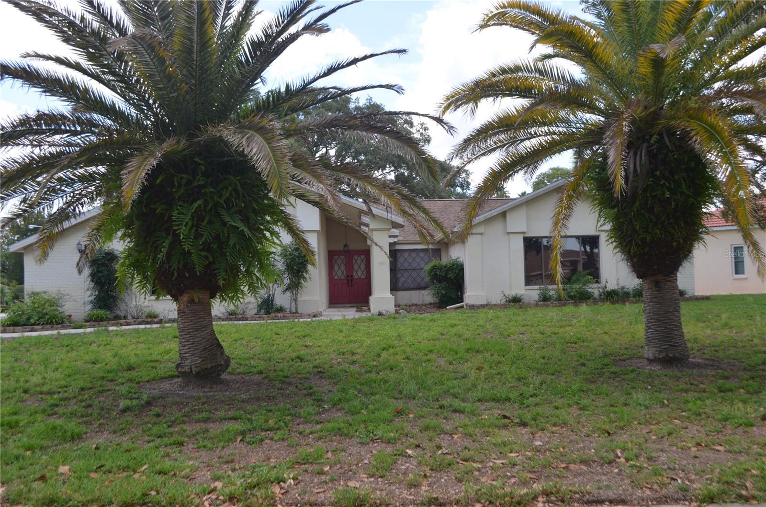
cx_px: 383
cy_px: 254
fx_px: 701
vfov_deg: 39.8
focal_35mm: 33
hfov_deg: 57.3
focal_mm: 22
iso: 100
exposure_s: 1/200
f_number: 6.3
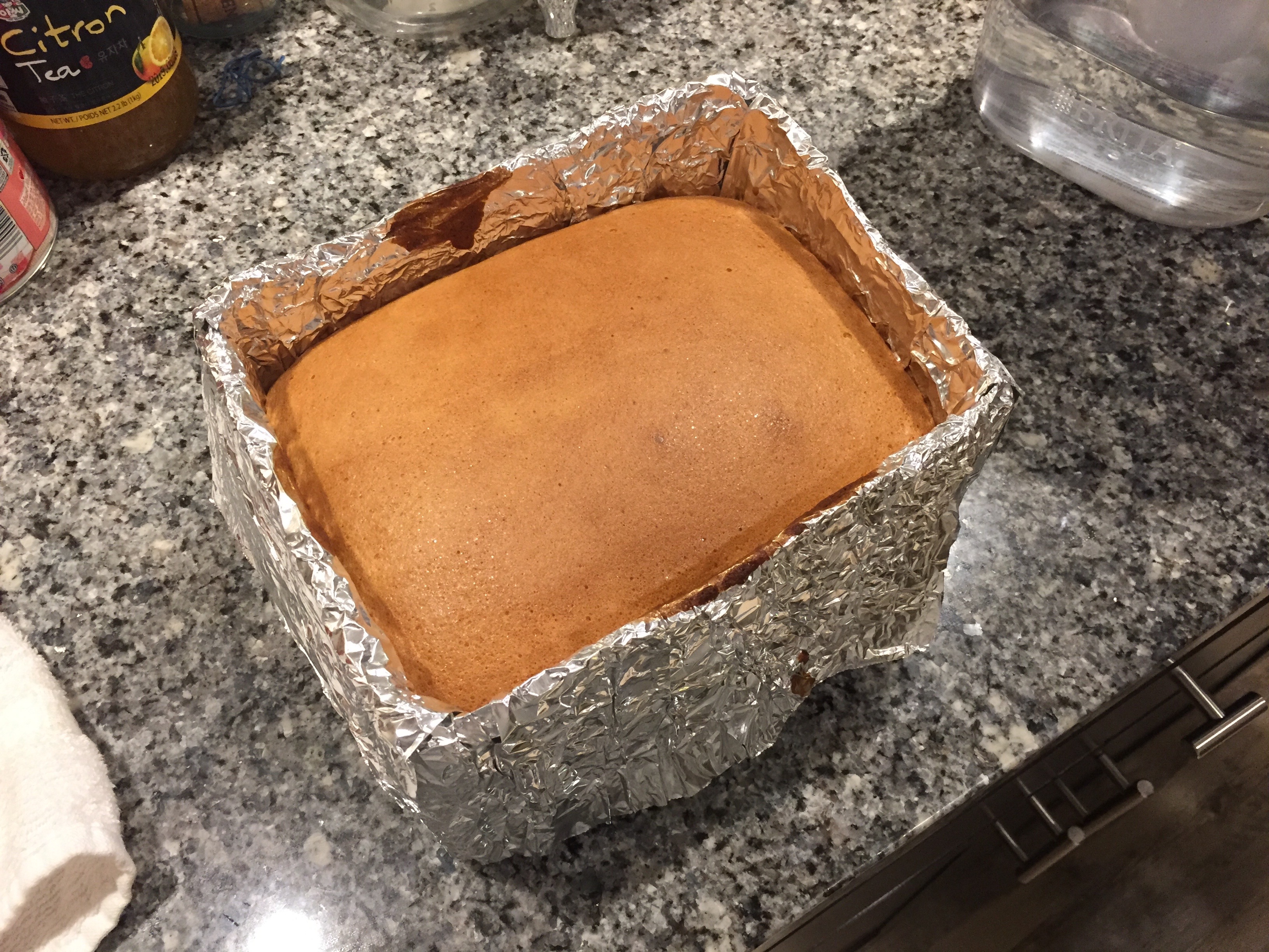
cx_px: 634
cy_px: 476
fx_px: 1063
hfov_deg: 61.7
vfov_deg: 48.2
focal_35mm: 29
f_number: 2.2
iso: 200
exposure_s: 1/30
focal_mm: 4.15
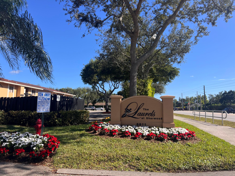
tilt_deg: +6.1
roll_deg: -0.6
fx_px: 177
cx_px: 118
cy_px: 88
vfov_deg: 53.1
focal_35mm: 26
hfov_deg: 67.3
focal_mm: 5.7
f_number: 1.5
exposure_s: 1/2994
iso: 50
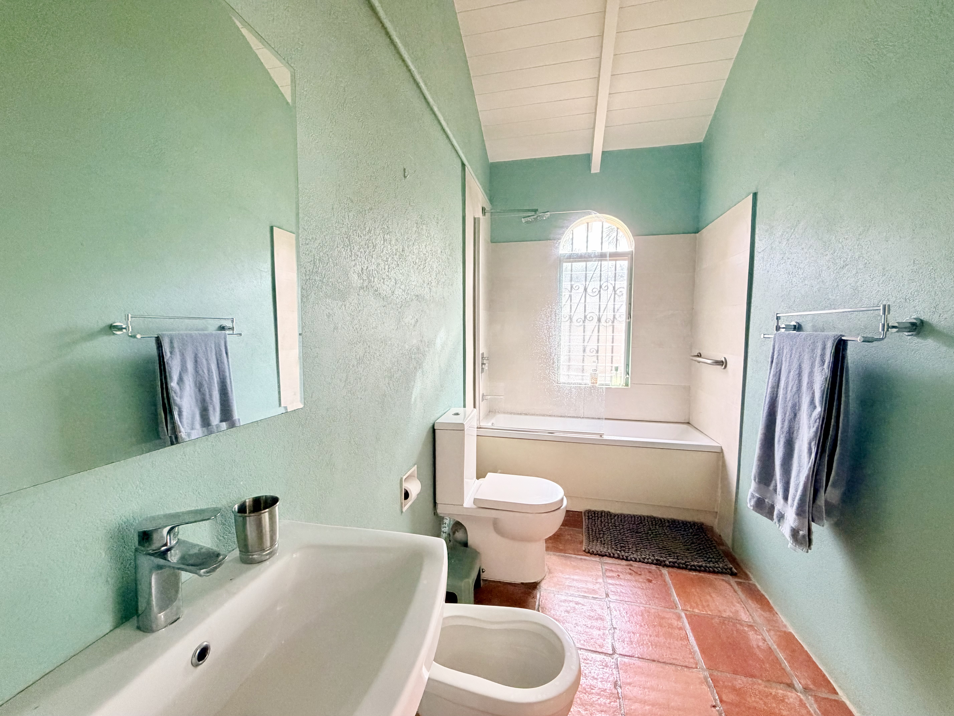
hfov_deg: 102.1
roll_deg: -0.3
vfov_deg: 85.7
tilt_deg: -4.9
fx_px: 386
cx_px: 477
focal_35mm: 14
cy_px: 358
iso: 400
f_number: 2.2
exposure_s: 1/60
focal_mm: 2.22
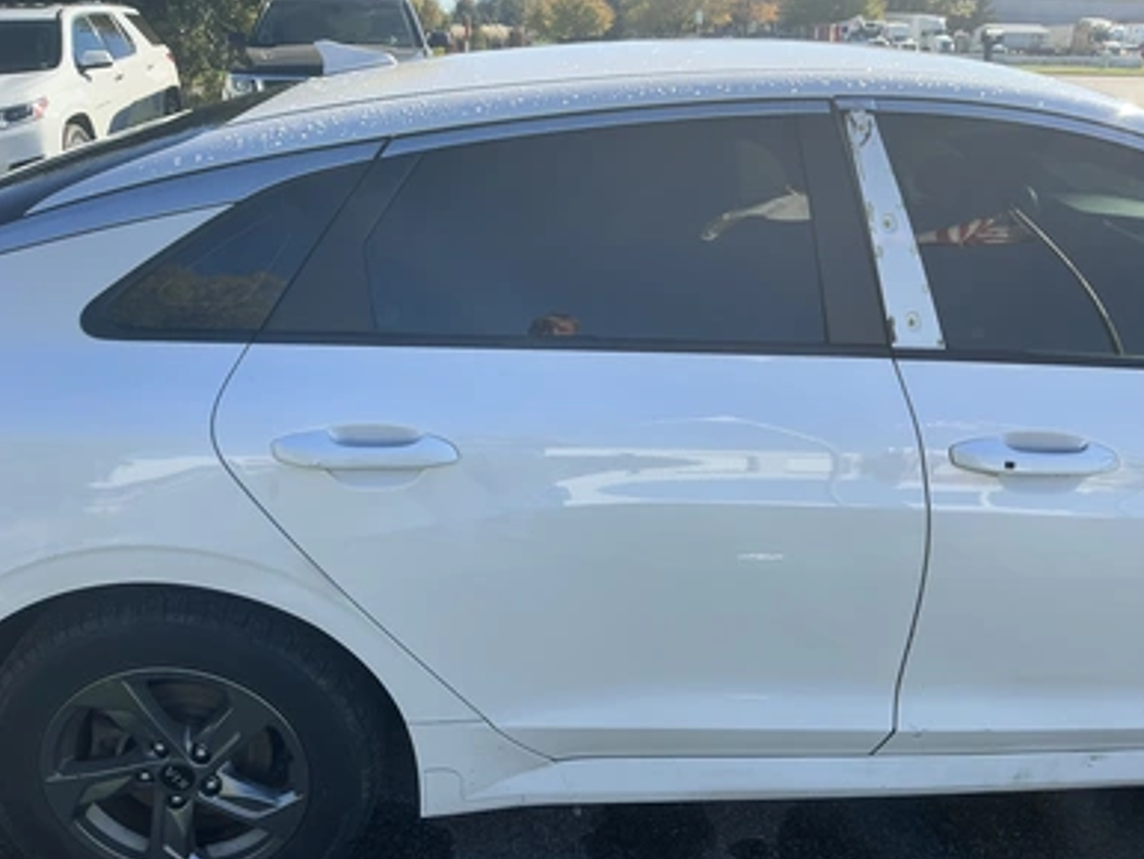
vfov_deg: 48.3
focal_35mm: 29
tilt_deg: -21.8
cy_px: 441
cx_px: 569
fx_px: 959
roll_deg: -0.4
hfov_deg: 61.6
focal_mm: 3
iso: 25
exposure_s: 1/829
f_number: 1.8
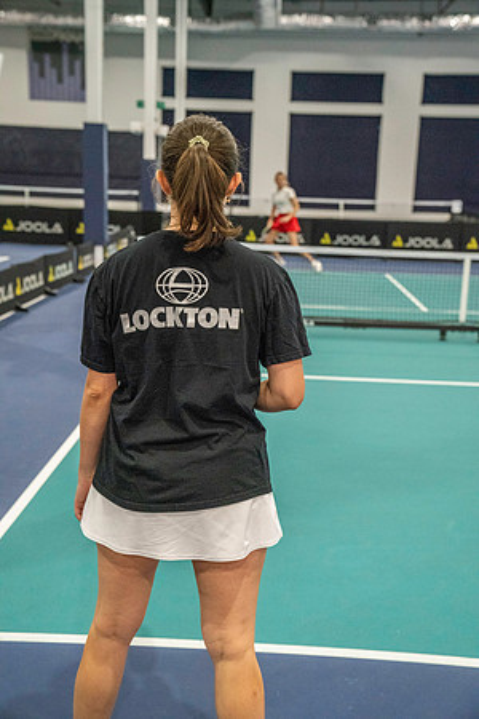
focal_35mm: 48
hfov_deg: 28.1
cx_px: 240
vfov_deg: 41.1
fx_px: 958
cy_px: 360
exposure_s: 1/800
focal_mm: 48
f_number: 4
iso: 12800
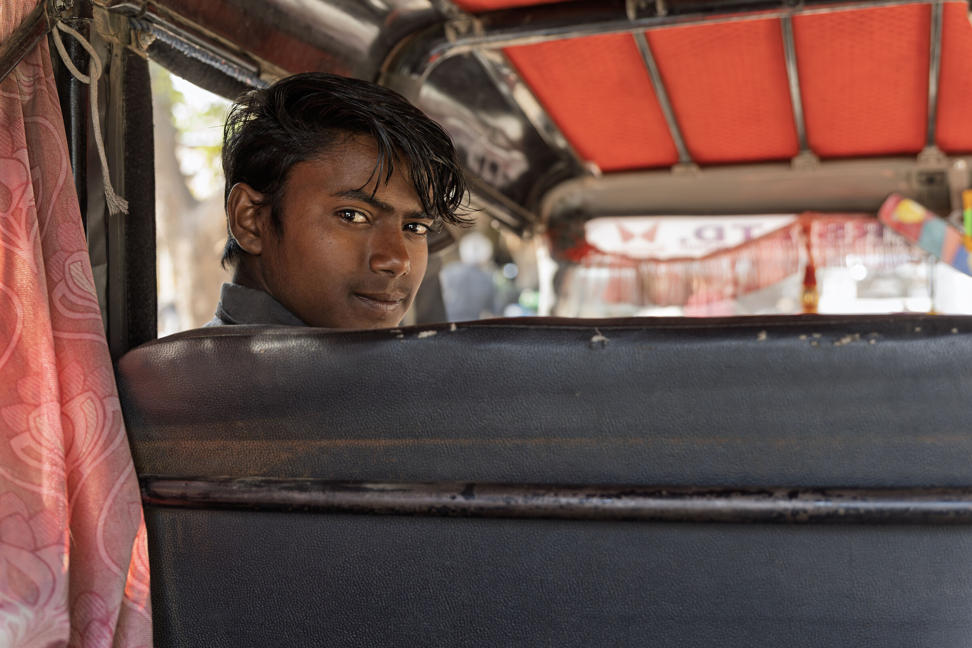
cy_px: 324
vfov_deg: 28.1
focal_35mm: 48
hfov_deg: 41.1
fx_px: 1296
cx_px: 486
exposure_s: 1/250
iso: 800
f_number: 4
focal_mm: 48
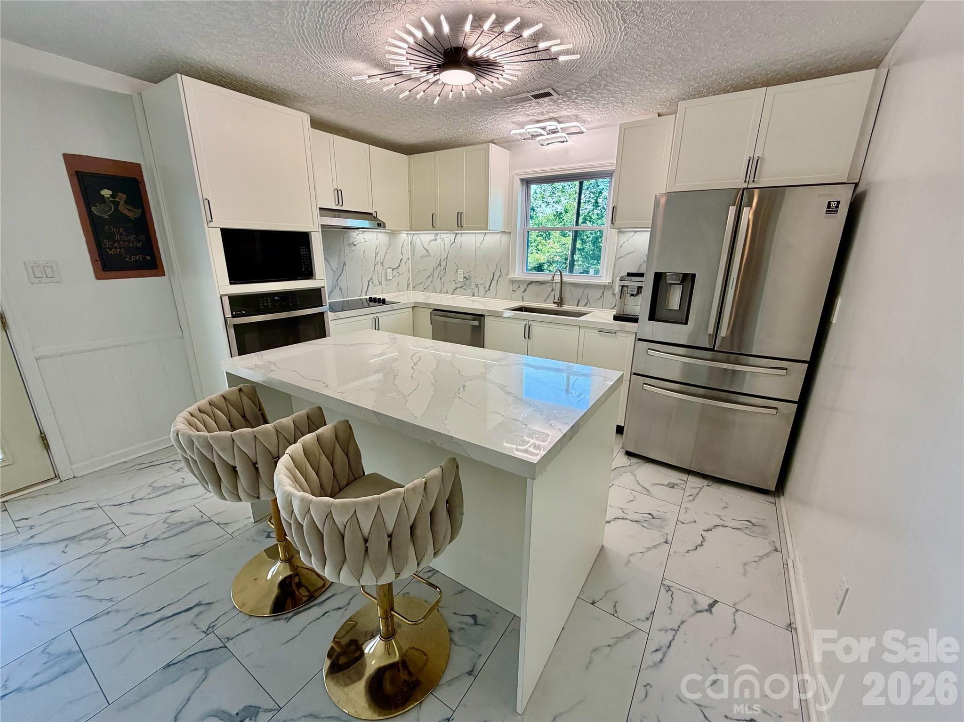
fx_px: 390
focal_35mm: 14
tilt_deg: -16.3
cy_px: 361
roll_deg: -0.3
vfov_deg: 85.7
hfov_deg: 102.1
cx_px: 482
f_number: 2.2
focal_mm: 2.22
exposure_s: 1/120
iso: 125
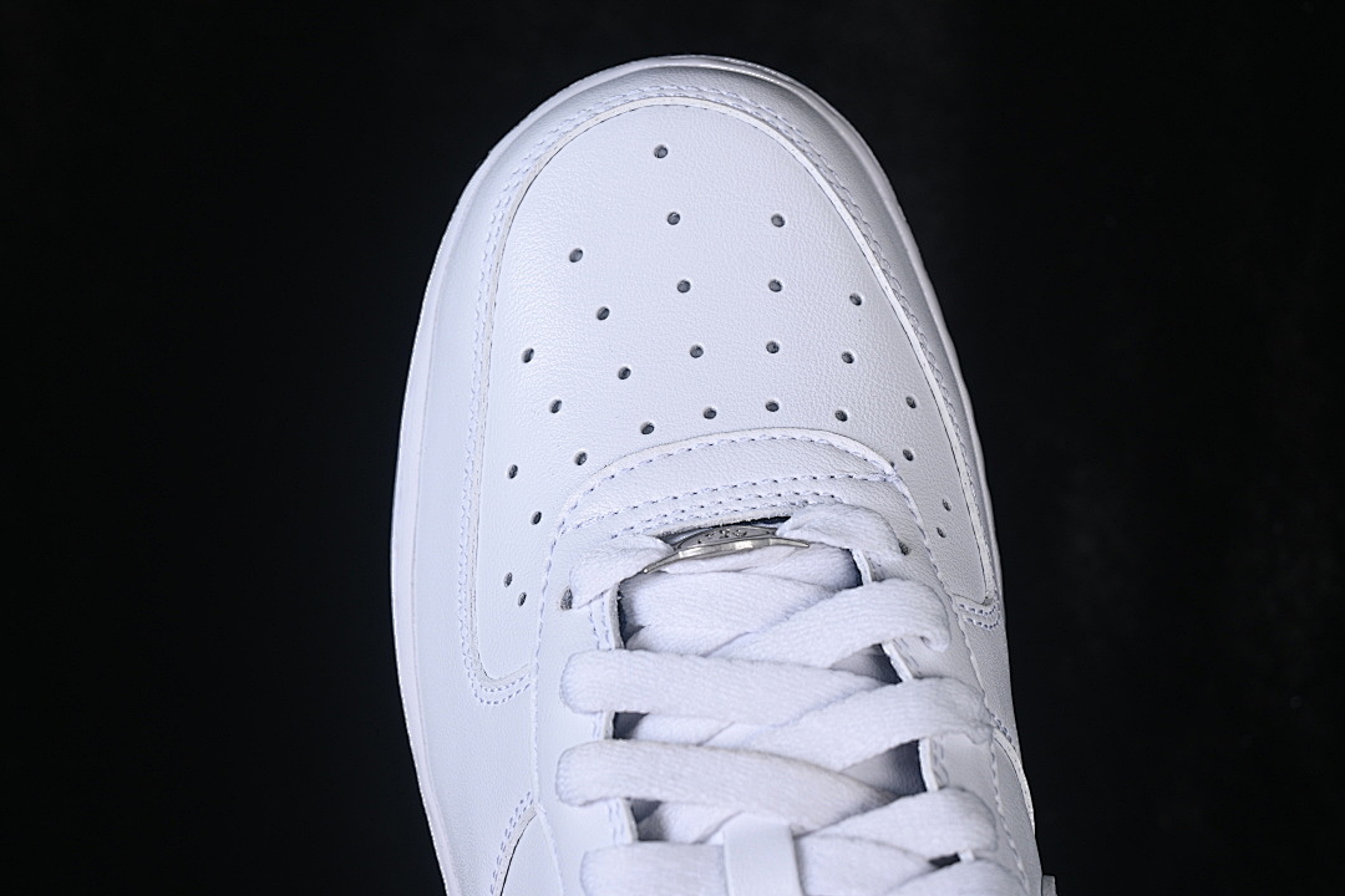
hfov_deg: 27.0
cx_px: 672
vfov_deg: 18.2
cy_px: 448
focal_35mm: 75
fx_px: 2802
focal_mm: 50
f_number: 7.1
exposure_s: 1/80
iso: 160
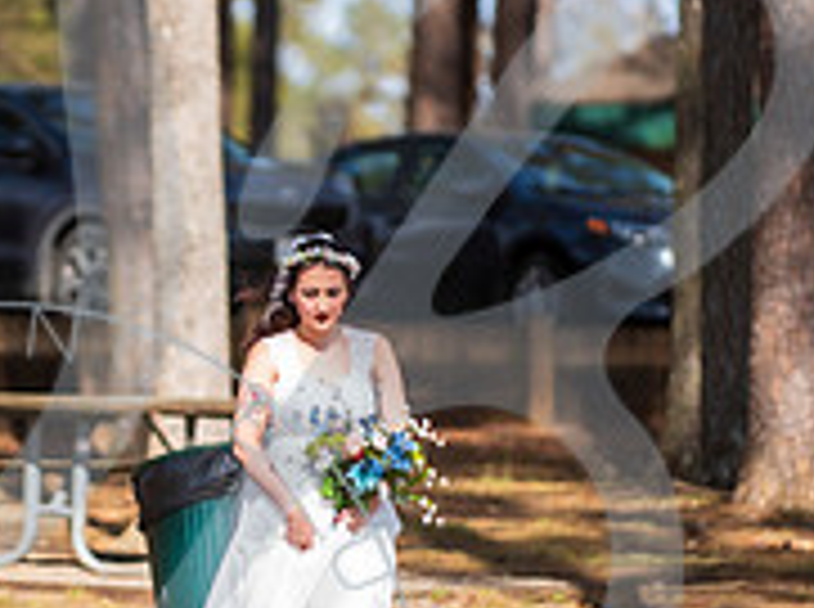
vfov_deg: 3.1
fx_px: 11241
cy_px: 378
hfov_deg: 4.1
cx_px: 207
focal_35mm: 479
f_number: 2.8
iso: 100
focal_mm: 200
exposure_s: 1/640
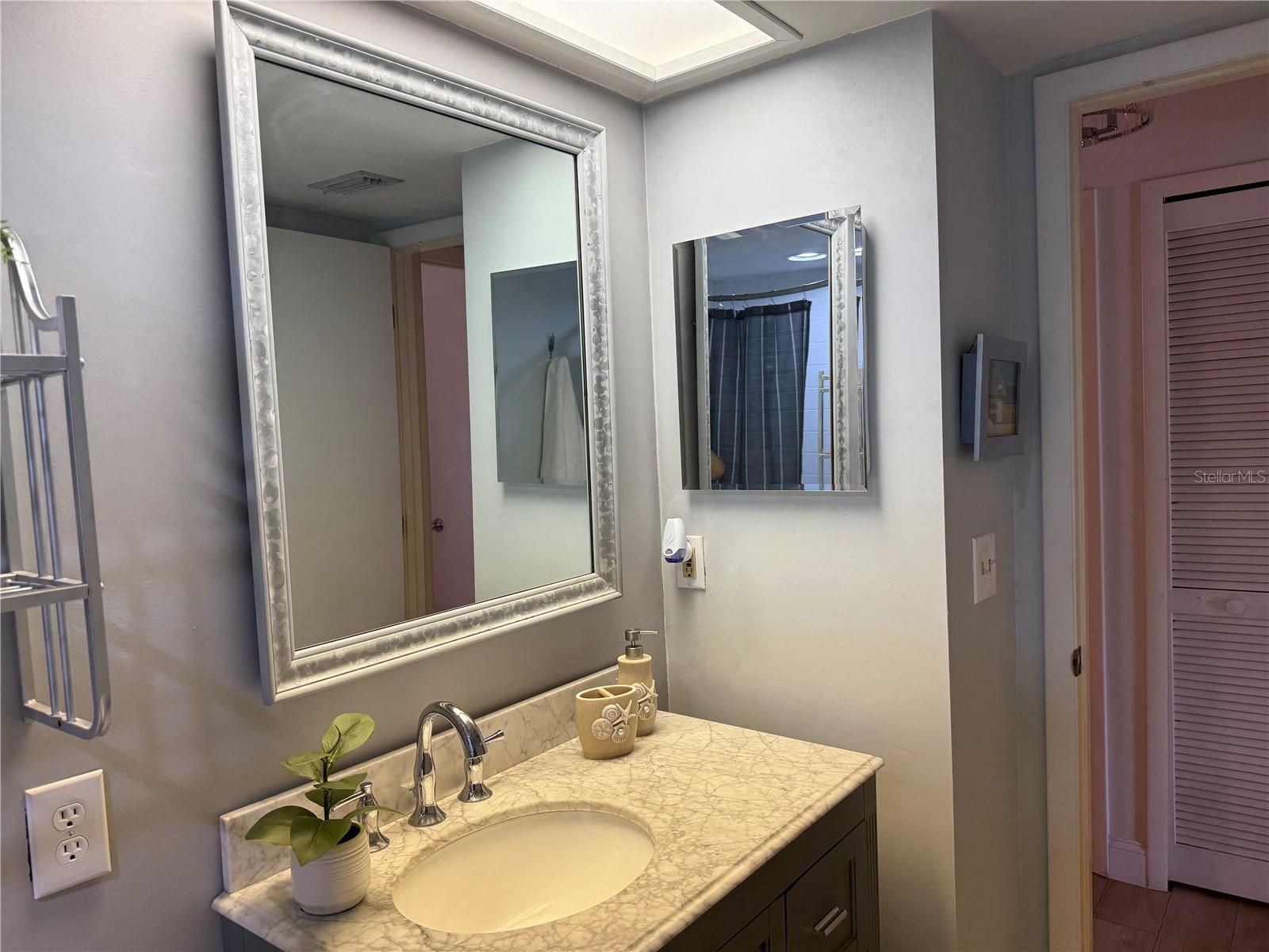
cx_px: 634
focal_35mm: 24
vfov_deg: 56.8
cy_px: 476
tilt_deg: -2.8
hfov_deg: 71.6
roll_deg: +2.5
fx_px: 880
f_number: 1.78
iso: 200
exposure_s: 1/120
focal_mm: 6.76
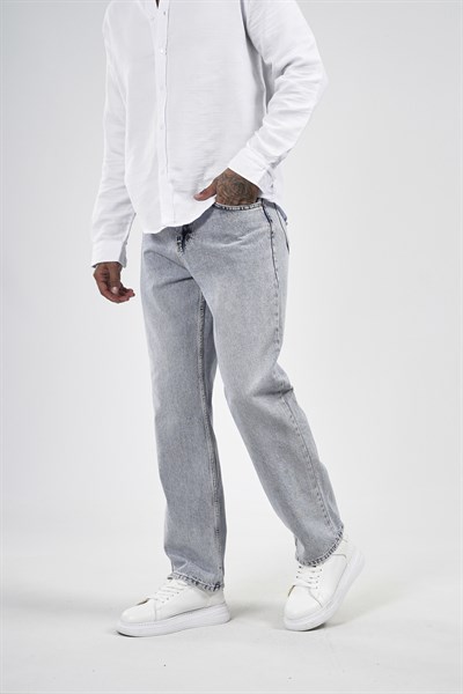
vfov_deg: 27.0
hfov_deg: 18.2
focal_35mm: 75
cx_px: 232
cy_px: 347
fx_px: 1447
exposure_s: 1/160
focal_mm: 50
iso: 100
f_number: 6.3
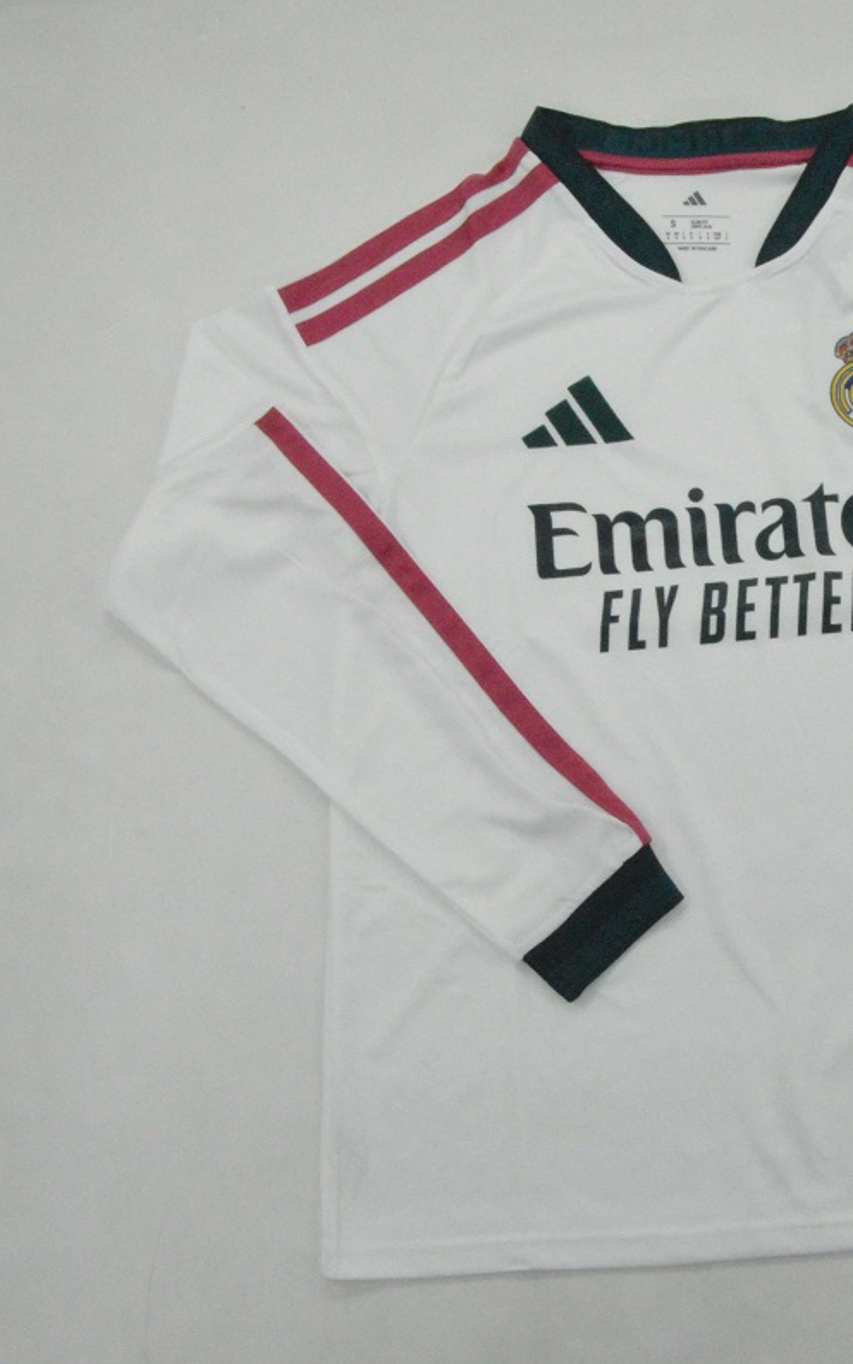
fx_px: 1896
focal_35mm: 51
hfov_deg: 24.6
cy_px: 678
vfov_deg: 39.6
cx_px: 767
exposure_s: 1/200
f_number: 25
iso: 6400
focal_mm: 22
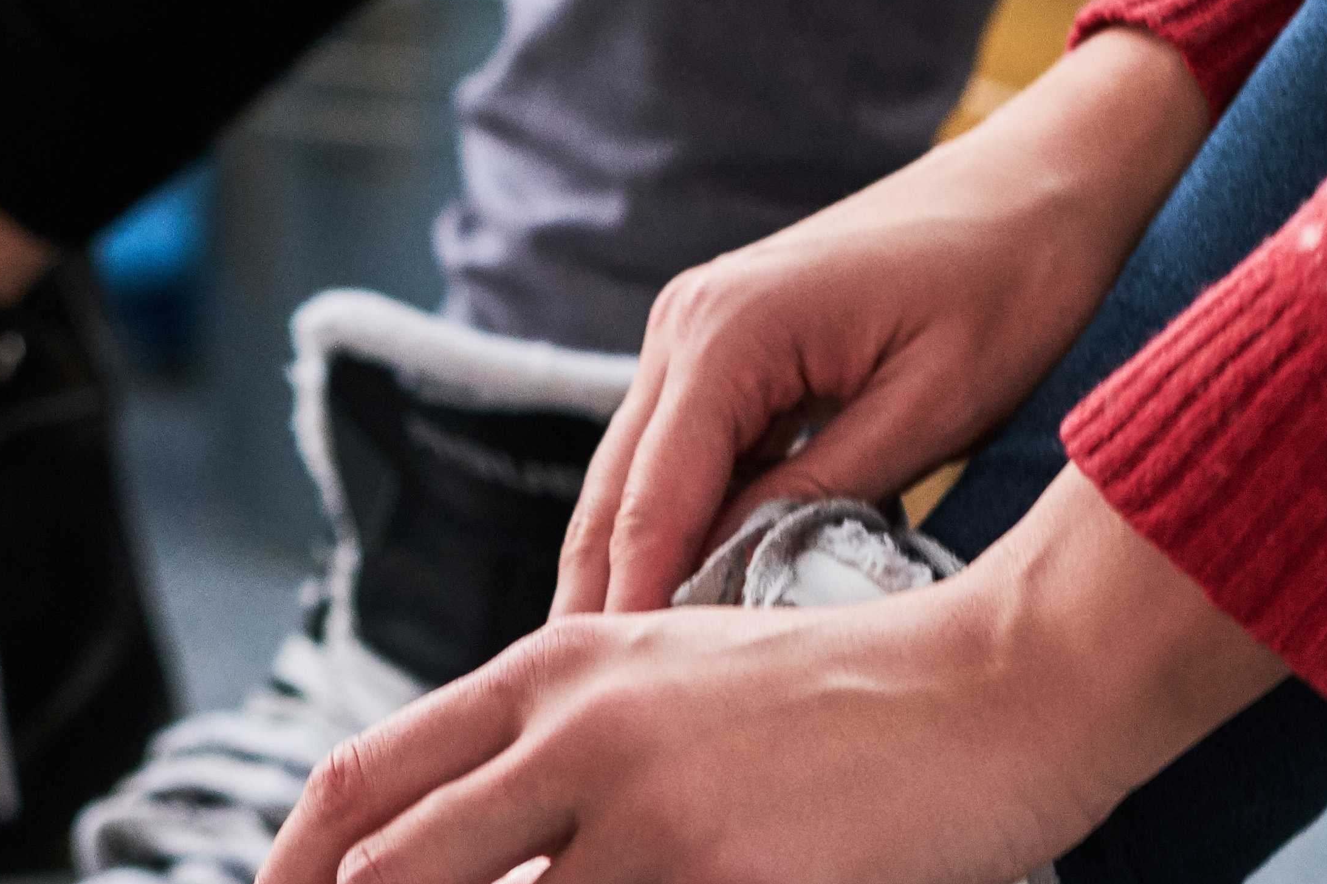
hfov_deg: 8.6
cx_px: 274
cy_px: 1169
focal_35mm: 240
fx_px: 8846
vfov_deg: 5.7
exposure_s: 1/60
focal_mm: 56
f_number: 2.8
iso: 1000
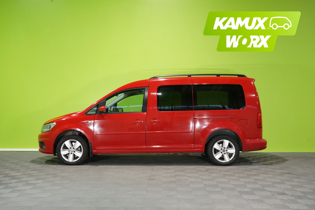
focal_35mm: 36
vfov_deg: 36.9
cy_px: 105
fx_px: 315
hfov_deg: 53.1
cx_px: 158
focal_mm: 36
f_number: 8
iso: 6400
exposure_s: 1/125
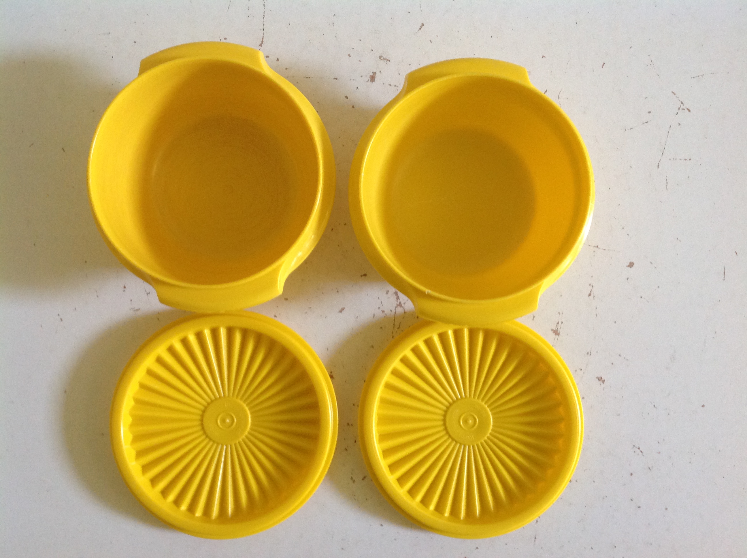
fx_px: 754
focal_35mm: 35
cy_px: 279
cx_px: 374
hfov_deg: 52.7
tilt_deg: -86.9
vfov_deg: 40.6
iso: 160
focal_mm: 4.28
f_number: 2.4
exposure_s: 1/15
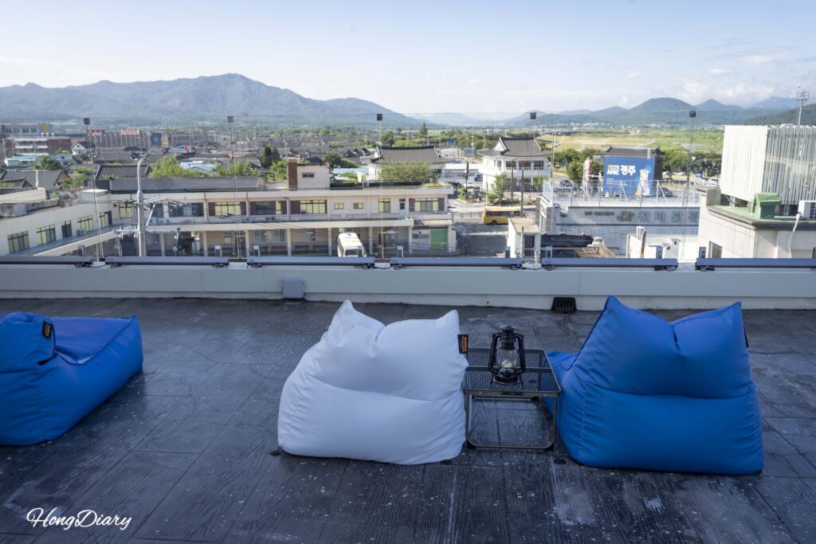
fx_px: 680
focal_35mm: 30
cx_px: 408
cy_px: 272
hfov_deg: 61.9
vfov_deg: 43.6
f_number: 9
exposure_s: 1/125
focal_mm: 30
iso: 100
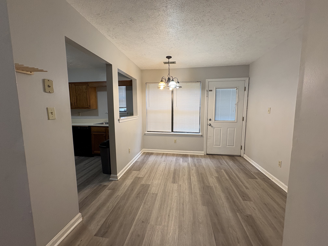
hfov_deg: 102.1
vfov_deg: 85.7
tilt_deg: -5.9
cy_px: 123
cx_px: 164
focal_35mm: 14
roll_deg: +0.9
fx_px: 133
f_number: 2.2
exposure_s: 1/120
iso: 200
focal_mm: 2.22
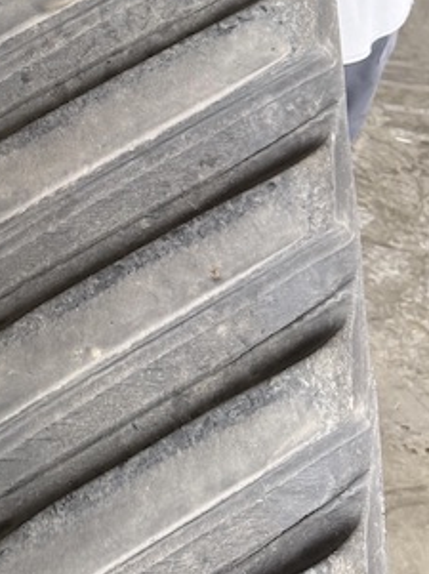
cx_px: -139
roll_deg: +0.6
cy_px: 36
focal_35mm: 69
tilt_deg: -24.0
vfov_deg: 27.0
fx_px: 1143
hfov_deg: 19.5
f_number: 1.78
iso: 125
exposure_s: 1/120
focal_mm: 6.76
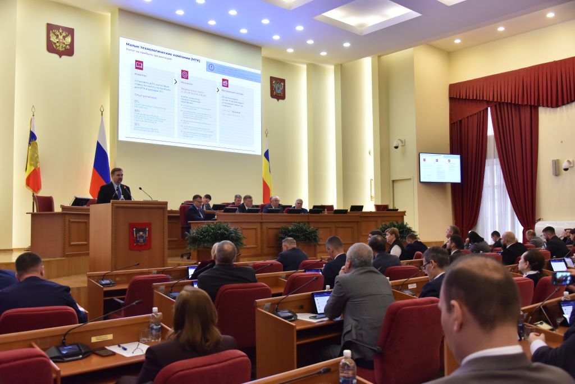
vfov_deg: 41.2
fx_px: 511
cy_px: 192
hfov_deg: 58.7
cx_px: 288
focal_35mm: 32
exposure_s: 1/100
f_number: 5.6
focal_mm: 32
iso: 1800
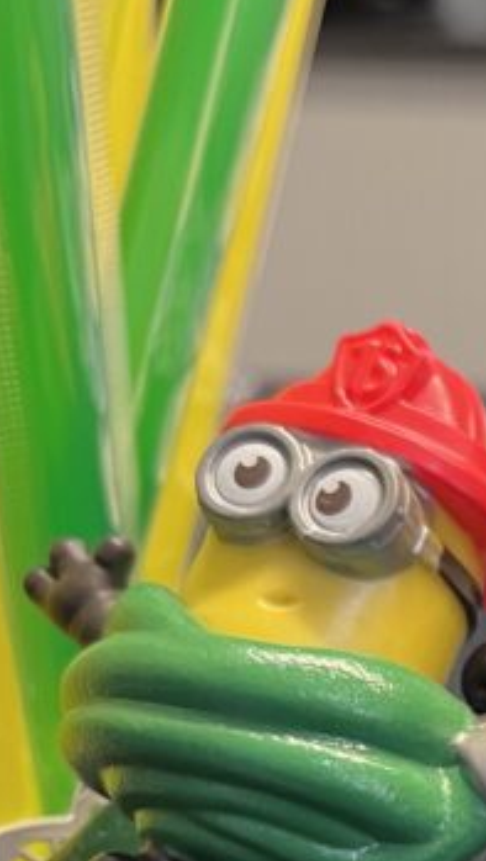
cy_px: 960
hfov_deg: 13.5
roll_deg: +0.6
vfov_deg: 23.9
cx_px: 799
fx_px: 1896
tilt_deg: -31.2
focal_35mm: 83
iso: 160
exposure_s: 1/50
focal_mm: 5.1
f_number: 1.6
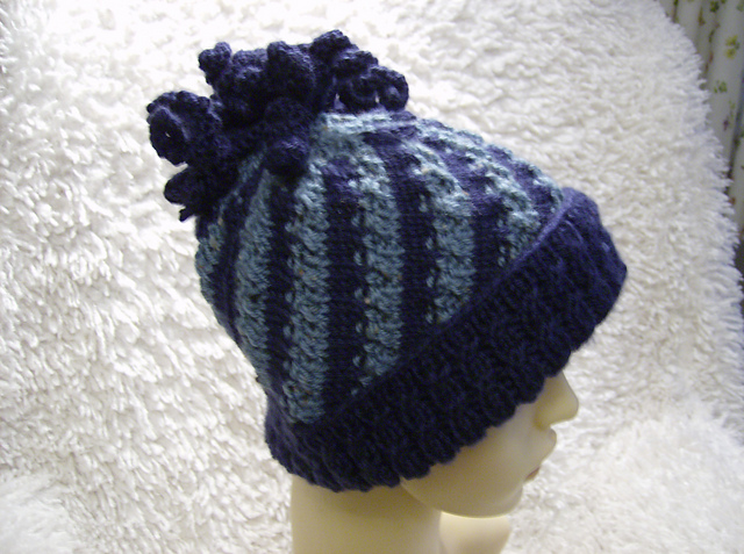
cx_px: 372
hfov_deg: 51.5
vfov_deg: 39.5
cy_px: 277
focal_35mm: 36
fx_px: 772
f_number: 2.8
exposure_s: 1/8.8
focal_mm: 6
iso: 200
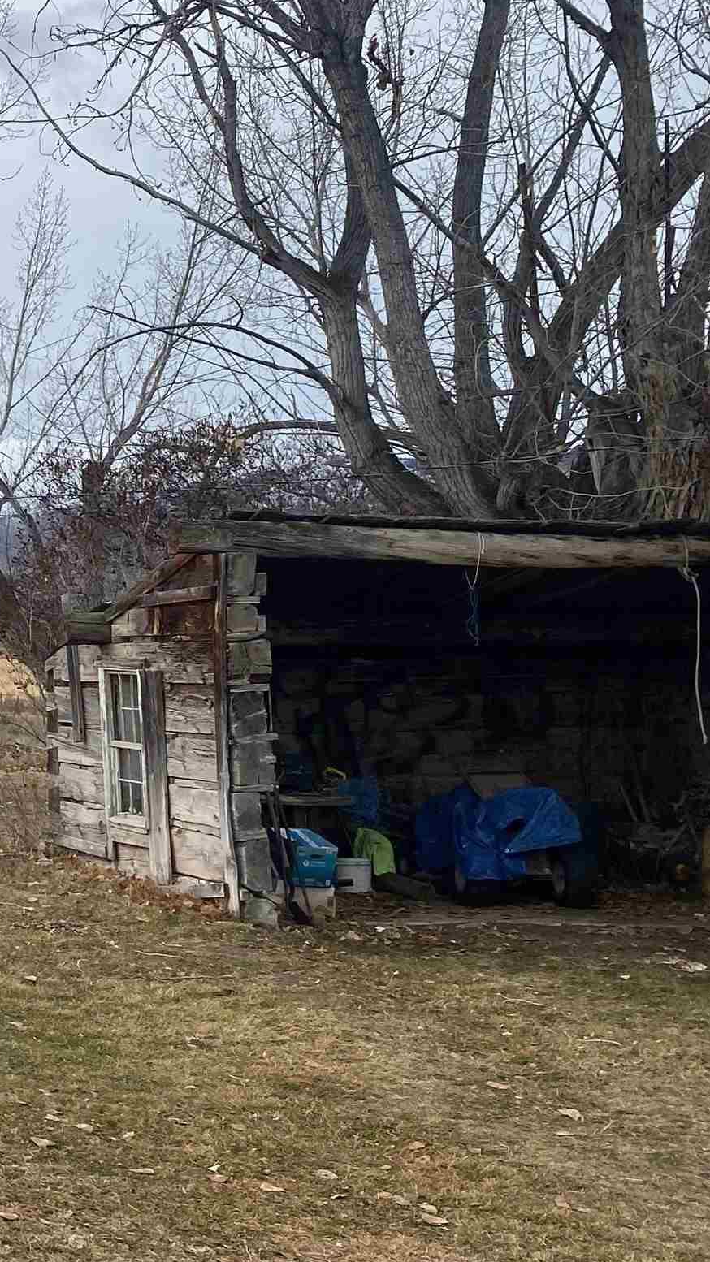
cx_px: -507
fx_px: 1874
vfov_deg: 37.2
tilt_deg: +2.2
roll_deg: -0.1
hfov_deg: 17.9
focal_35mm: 56
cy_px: 607
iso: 32
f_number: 1.8
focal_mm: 4.25
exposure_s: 1/1362
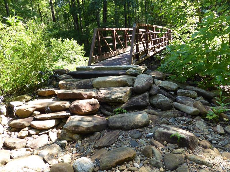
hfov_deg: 69.4
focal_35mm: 25
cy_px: 86
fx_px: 166
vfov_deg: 54.9
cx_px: 115
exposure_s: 1/160
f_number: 3.3
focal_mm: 4.3
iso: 200
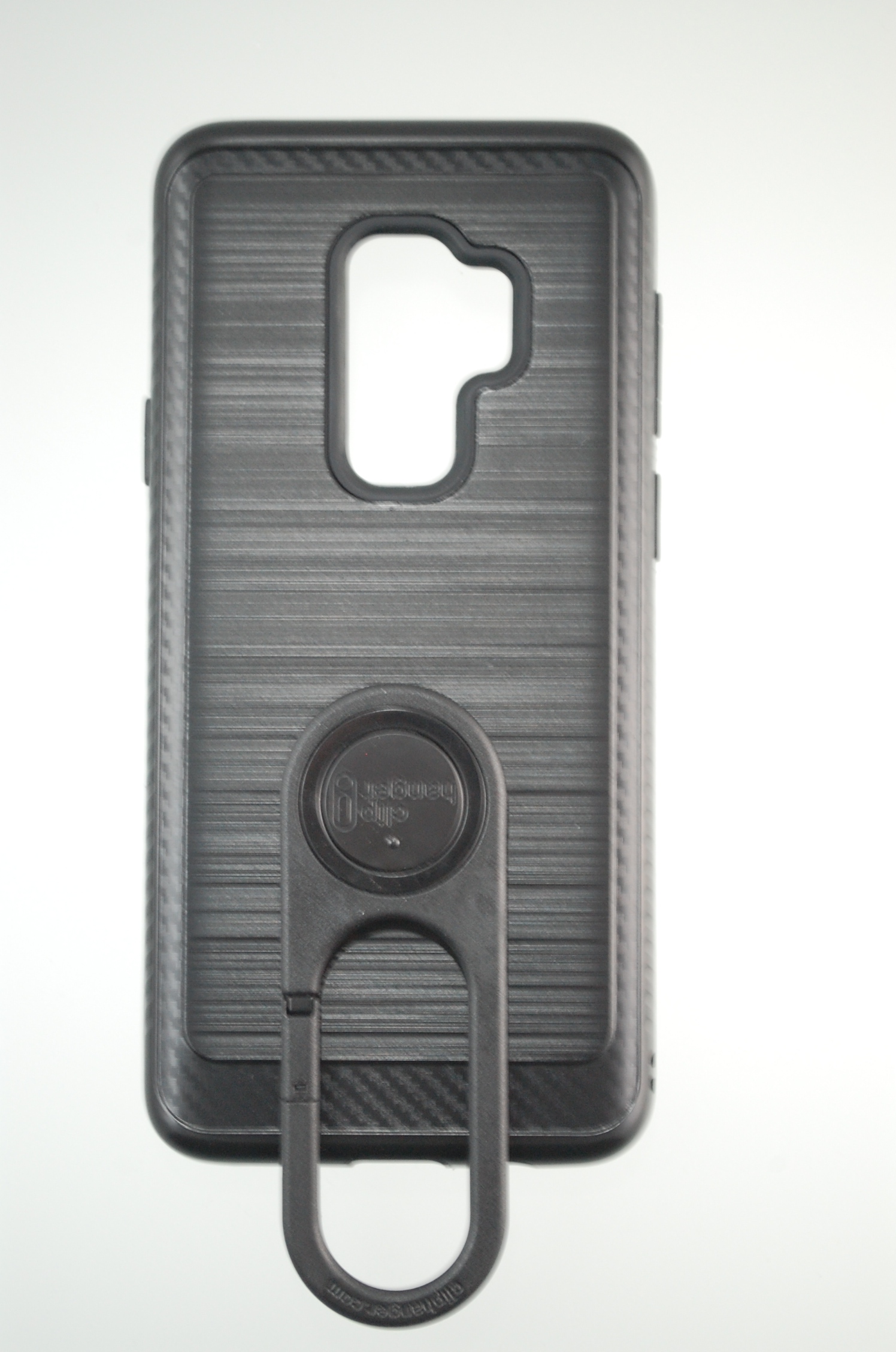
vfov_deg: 24.7
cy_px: 676
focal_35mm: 82
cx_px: 448
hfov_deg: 16.5
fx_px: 3091
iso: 800
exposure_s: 1/25
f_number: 5.6
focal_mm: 55
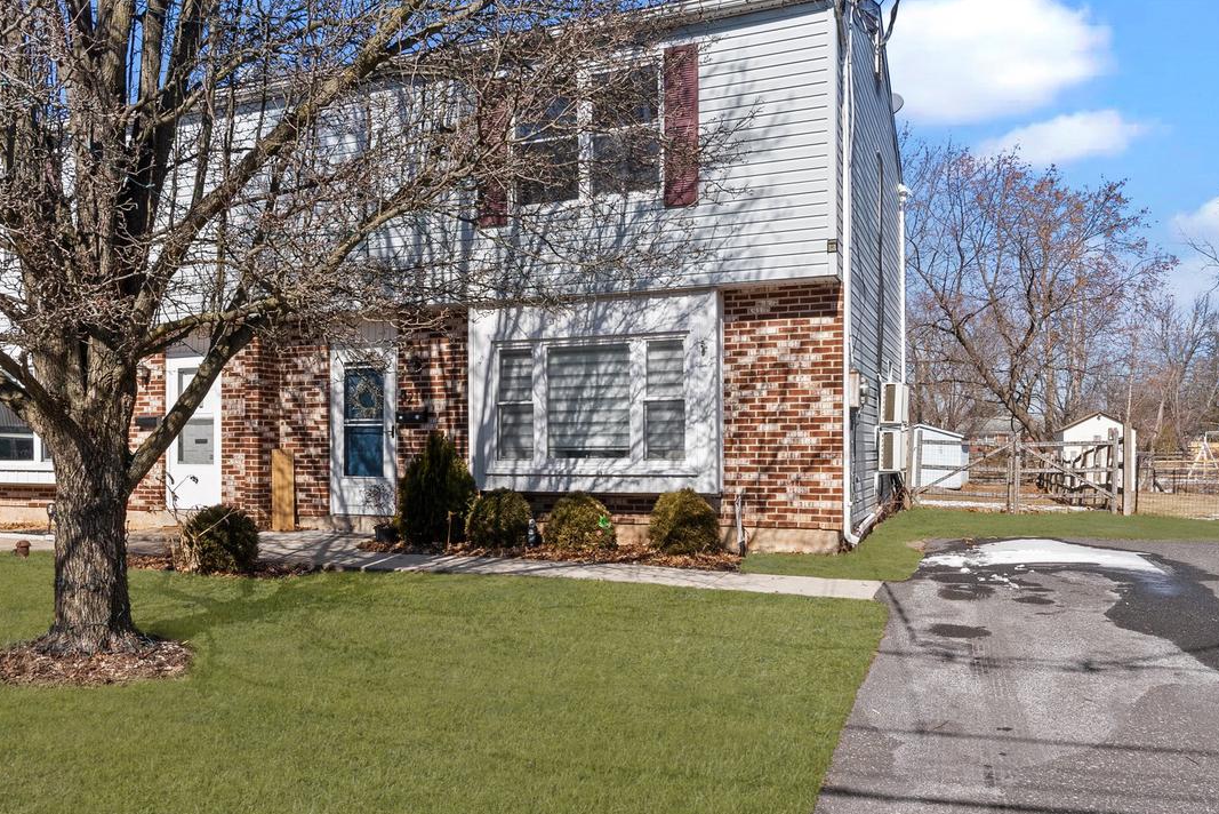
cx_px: 559
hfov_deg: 67.3
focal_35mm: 27
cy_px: 274
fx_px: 914
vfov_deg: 47.2
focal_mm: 20
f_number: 11
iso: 800
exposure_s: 1/500
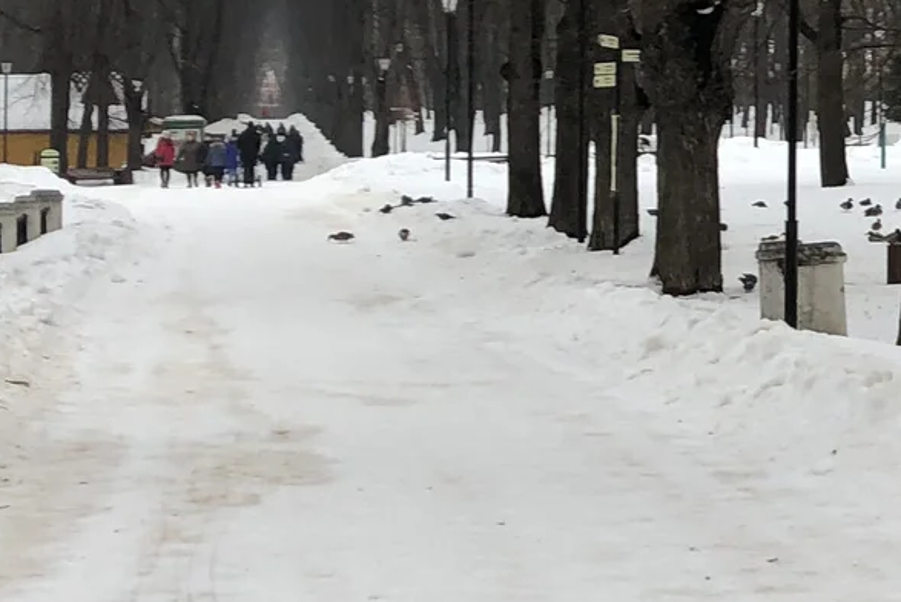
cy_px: 112
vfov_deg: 11.5
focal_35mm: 119
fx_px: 2980
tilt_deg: +1.8
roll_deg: -2.9
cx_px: 1263
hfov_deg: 16.0
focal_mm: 4
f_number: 1.8
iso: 20
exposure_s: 1/209
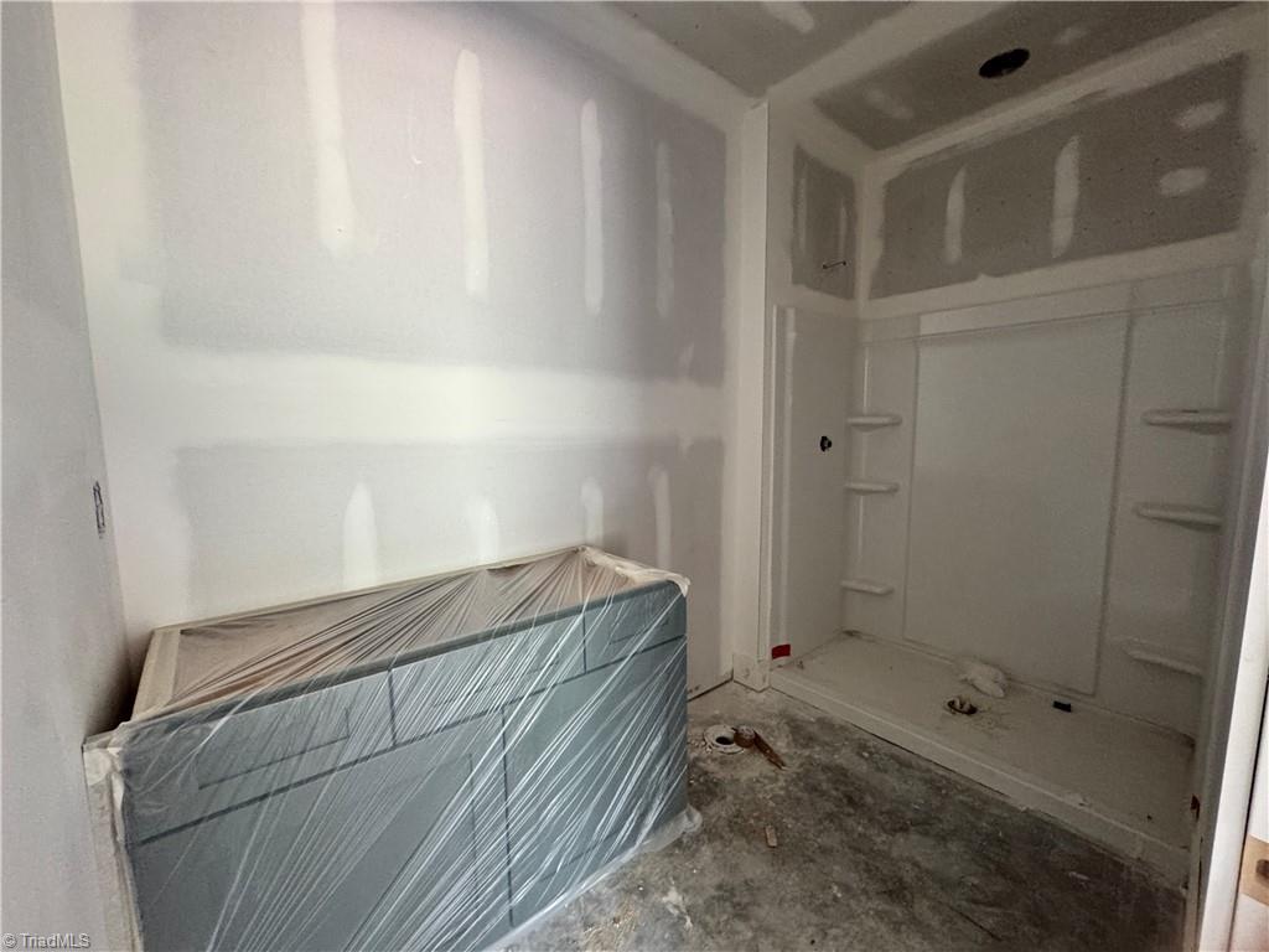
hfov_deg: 102.1
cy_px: 476
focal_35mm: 14
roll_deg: +0.5
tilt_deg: -6.4
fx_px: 513
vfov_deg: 85.7
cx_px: 634
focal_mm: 2.22
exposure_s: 1/60
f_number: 2.2
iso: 400
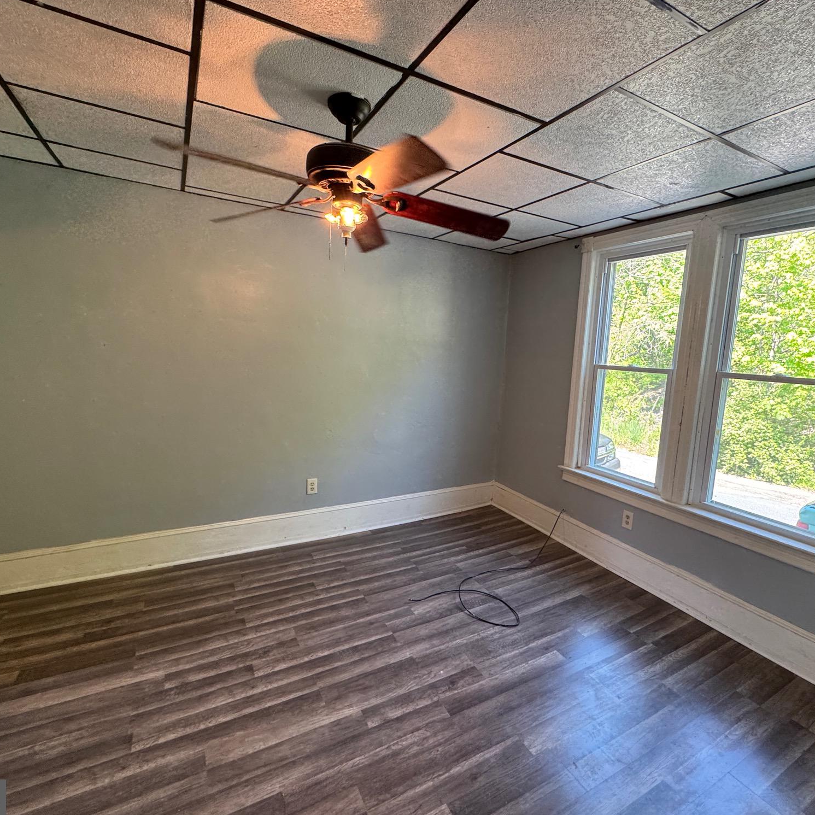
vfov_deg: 84.0
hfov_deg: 83.9
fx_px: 453
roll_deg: -3.5
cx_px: 429
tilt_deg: -7.7
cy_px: 404
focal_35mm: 17
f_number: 2.2
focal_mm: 2.22
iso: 200
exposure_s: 1/60
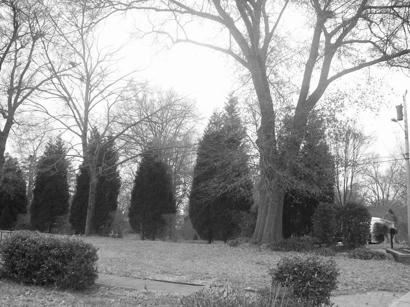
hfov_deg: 51.4
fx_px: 426
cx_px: 205
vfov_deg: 39.7
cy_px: 154
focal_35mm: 36
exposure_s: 1/207
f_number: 2.7
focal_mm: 6
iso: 80
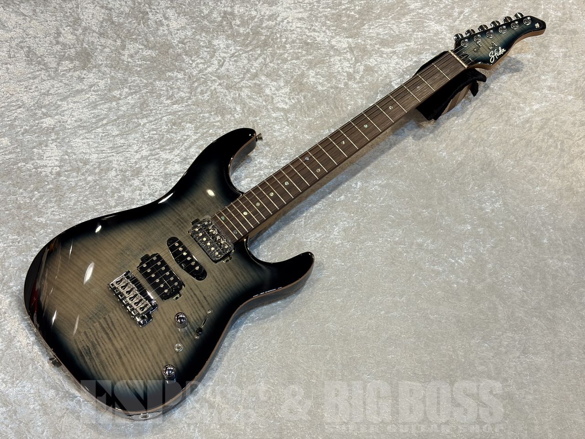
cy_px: 220
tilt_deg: -62.2
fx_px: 879
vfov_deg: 28.0
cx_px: 292
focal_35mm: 52
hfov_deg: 36.8
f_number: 1.6
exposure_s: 1/60
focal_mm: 5.96
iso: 50
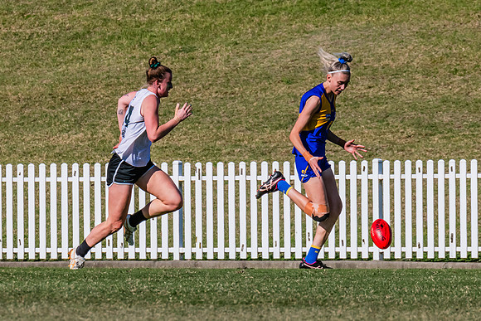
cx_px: 308
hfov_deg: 2.5
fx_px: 11175
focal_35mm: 836
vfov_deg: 1.6
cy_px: 164
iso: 640
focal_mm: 420
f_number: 16
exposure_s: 1/1250
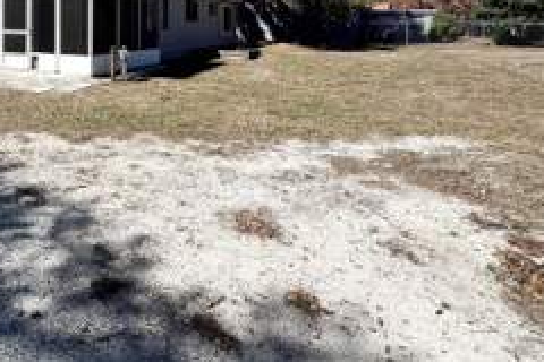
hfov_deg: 61.8
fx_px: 408
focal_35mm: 27
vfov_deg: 42.7
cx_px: 109
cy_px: 18
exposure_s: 1/1783
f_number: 1.8
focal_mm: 1.57
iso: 32
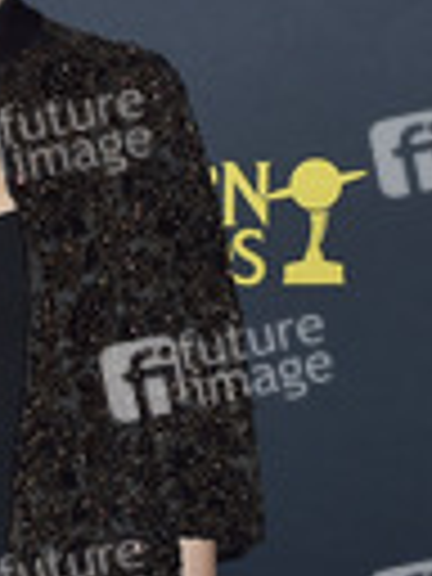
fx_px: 2030
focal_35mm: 122
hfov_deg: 11.3
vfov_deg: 16.1
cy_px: 256
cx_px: -356
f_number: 6.3
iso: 250
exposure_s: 1/250
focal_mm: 36
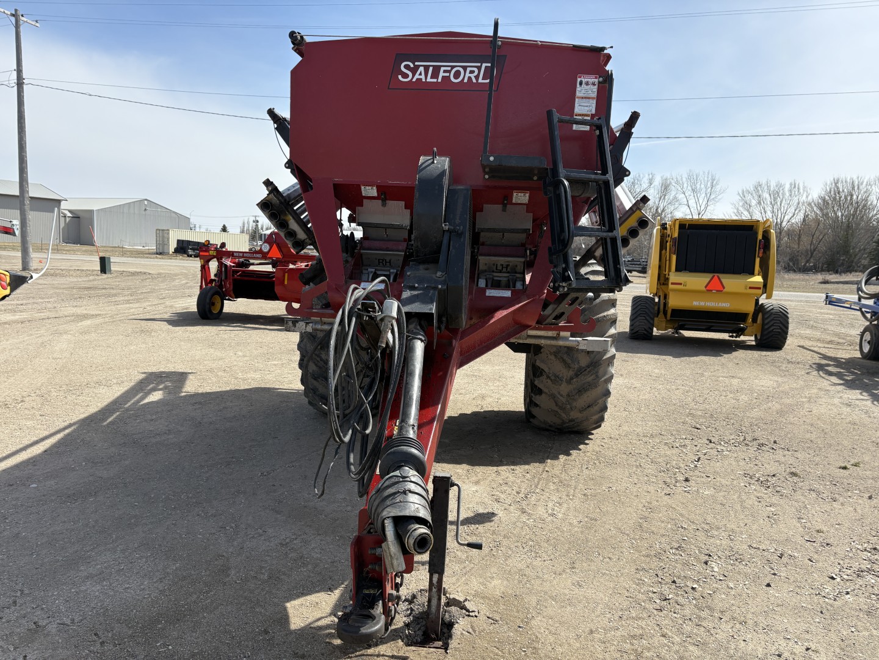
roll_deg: -1.7
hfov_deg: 67.3
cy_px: 330
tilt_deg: -7.2
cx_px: 440
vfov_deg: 53.1
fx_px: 660
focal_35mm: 26
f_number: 1.6
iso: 50
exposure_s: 1/2639
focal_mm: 5.96
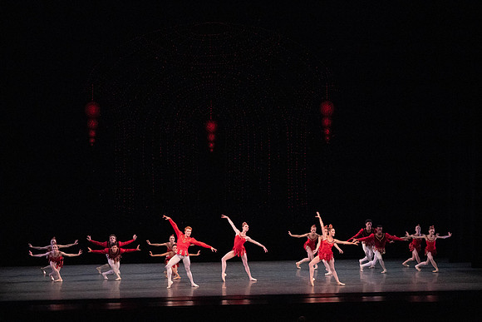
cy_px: 161
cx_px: 241
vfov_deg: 13.7
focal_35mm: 100
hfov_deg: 20.4
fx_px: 1339
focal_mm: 100
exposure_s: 1/500
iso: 16000
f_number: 11
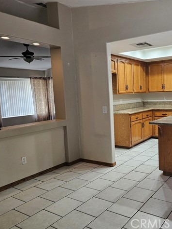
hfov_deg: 44.0
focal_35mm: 31
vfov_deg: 58.4
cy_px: 115
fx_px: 205
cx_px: 128
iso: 500
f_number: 1.7
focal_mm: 6.3
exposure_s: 1/120
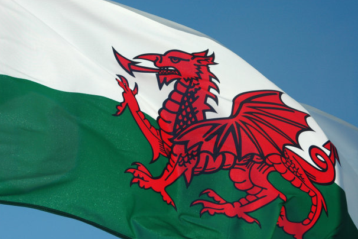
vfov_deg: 11.3
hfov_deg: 16.9
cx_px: 180
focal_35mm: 121
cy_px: 119
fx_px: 1203
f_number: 7.1
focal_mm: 80
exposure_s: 1/1000
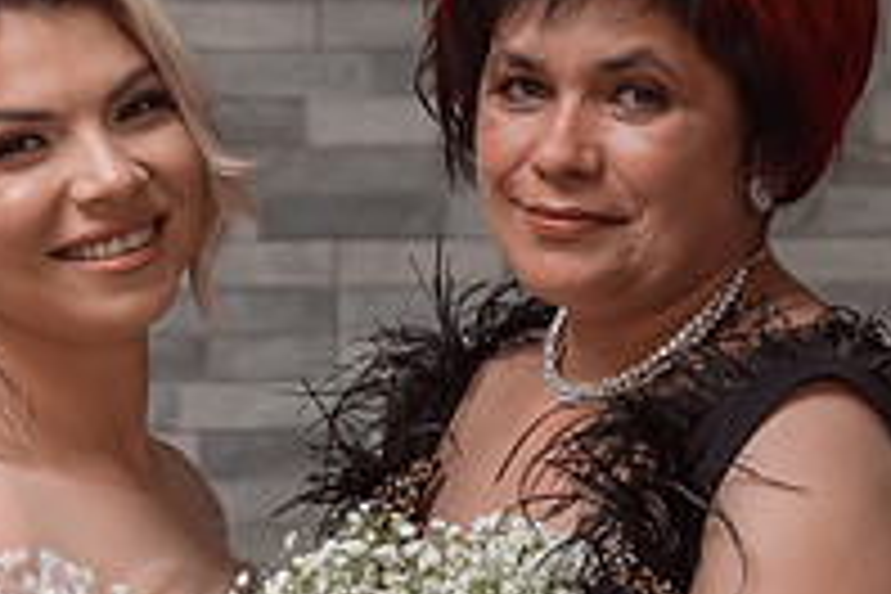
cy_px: 499
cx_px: 469
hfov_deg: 15.0
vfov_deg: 10.0
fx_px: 3390
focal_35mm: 137
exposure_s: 1/250
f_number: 2.8
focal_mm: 42
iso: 1000
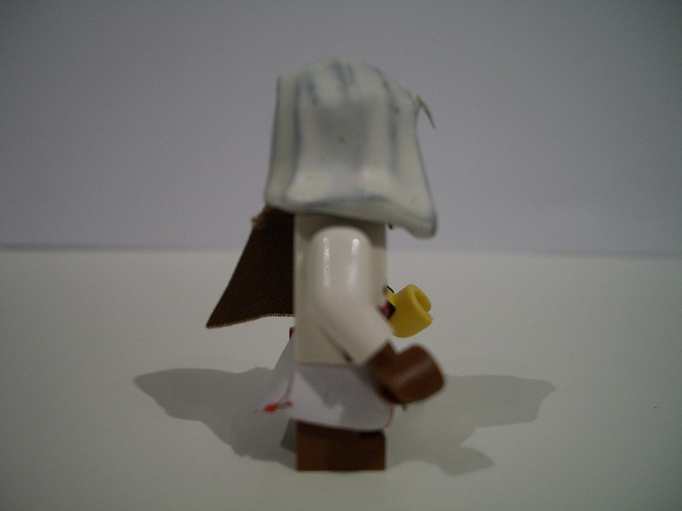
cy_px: 256
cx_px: 341
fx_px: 690
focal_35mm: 35
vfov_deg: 40.7
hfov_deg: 52.6
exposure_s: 1/20
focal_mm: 6.3
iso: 160
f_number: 3.1
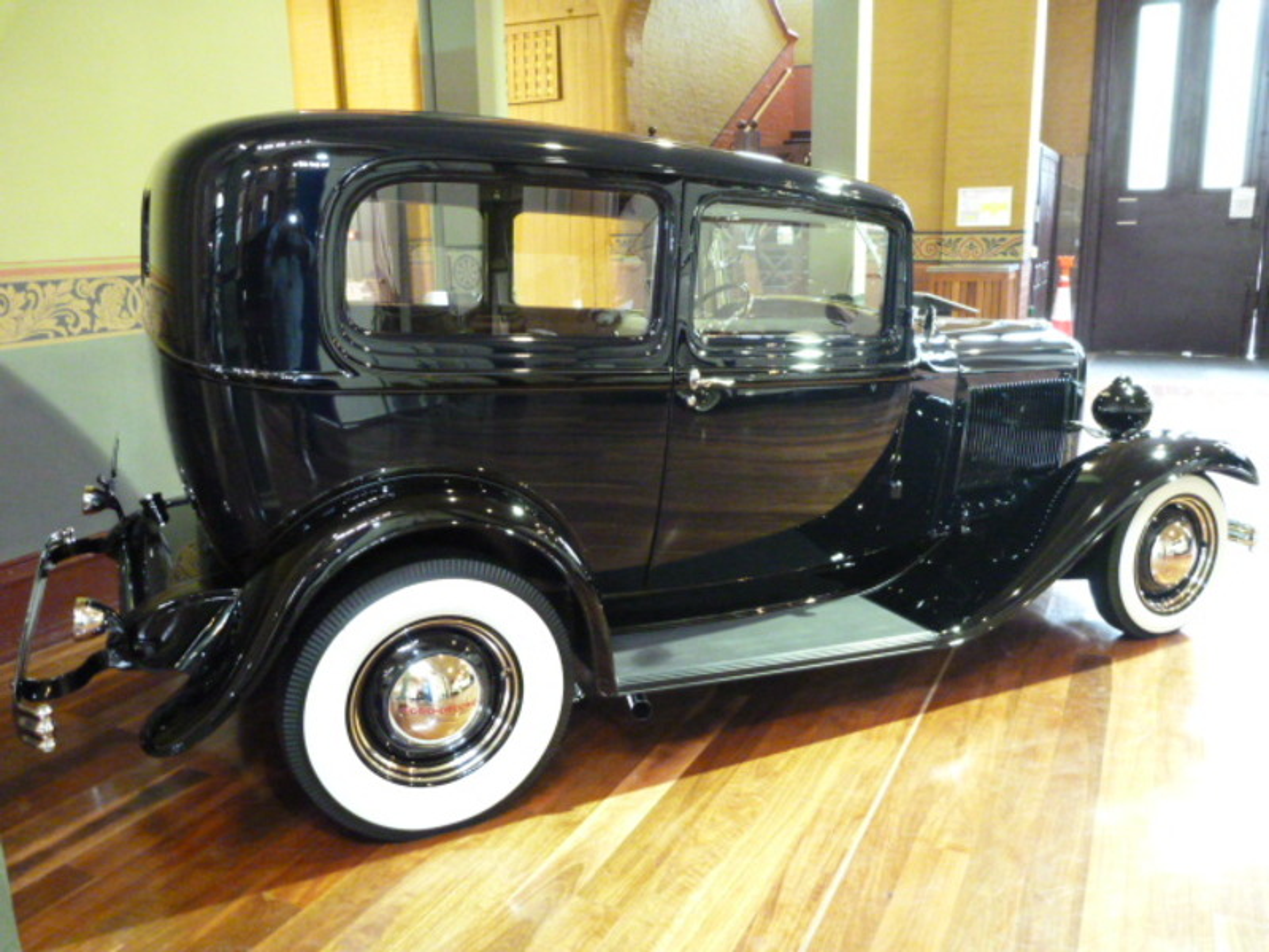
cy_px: 476
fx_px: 1026
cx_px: 634
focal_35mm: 28
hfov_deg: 63.4
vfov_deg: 49.7
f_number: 3.3
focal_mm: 4.9
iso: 800
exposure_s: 1/10
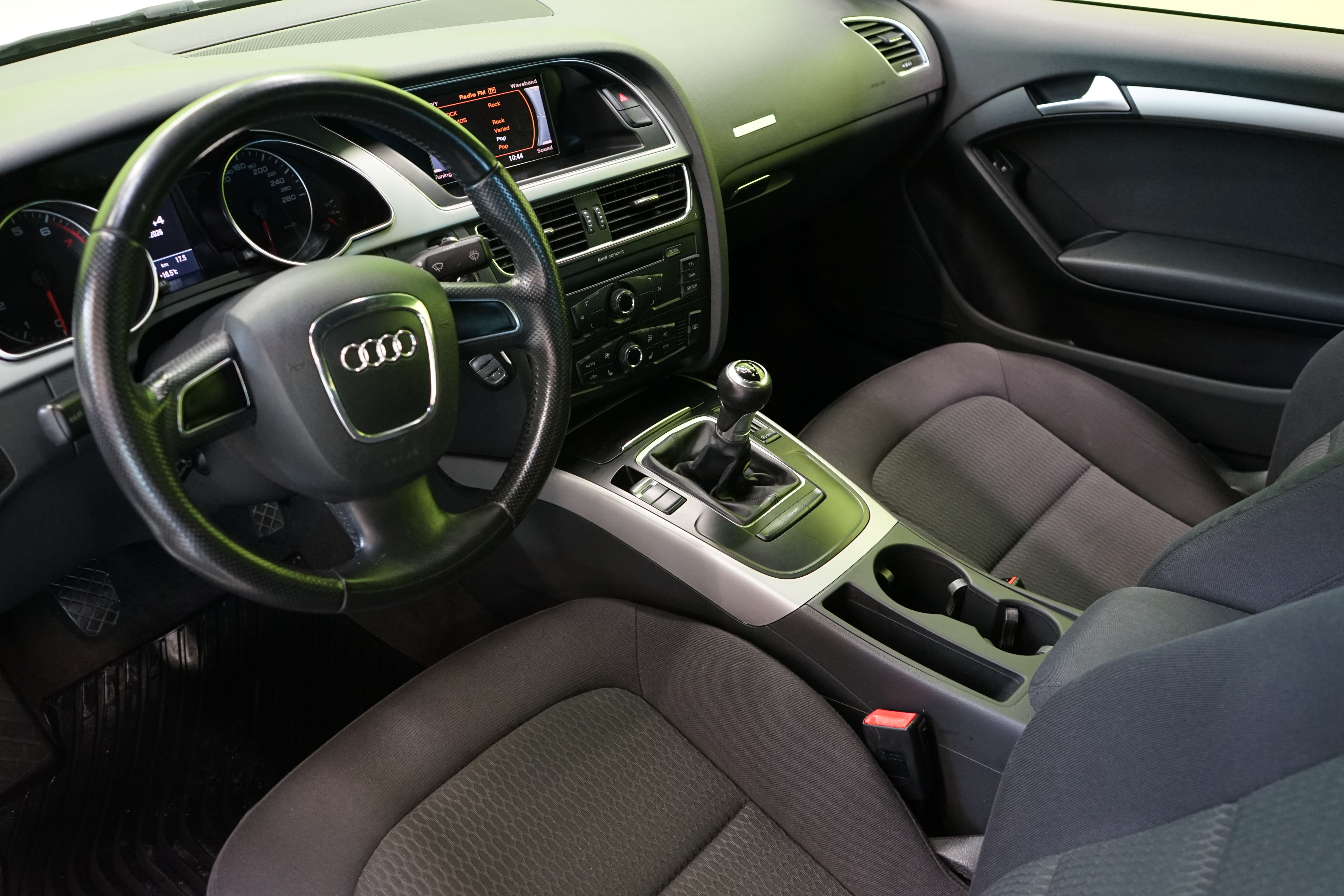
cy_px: 448
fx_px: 1120
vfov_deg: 43.6
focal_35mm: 30
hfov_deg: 61.9
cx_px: 672
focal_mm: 30
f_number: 5
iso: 2500
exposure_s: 1/20
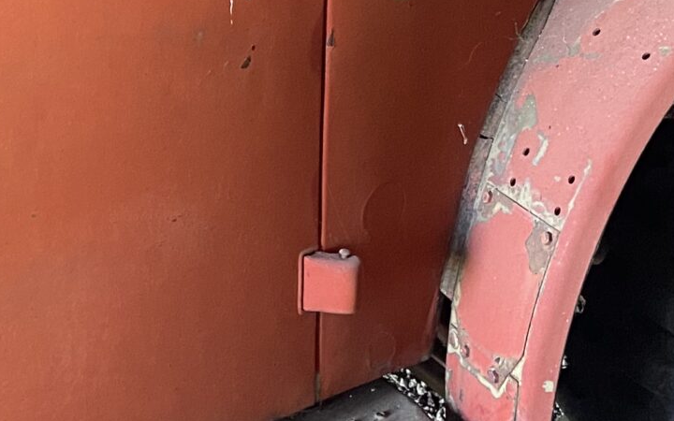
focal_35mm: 98
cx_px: 139
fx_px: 1800
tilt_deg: -16.6
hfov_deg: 21.0
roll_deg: +1.3
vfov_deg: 12.9
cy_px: -115
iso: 400
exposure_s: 1/60
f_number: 1.8
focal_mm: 4.25
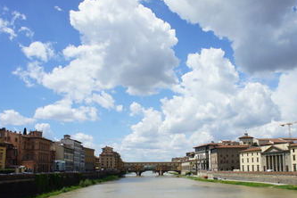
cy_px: 126
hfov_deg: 52.9
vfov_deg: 36.6
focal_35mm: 36
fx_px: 297
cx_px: 173
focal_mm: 16
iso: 200
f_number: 11
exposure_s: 1/400
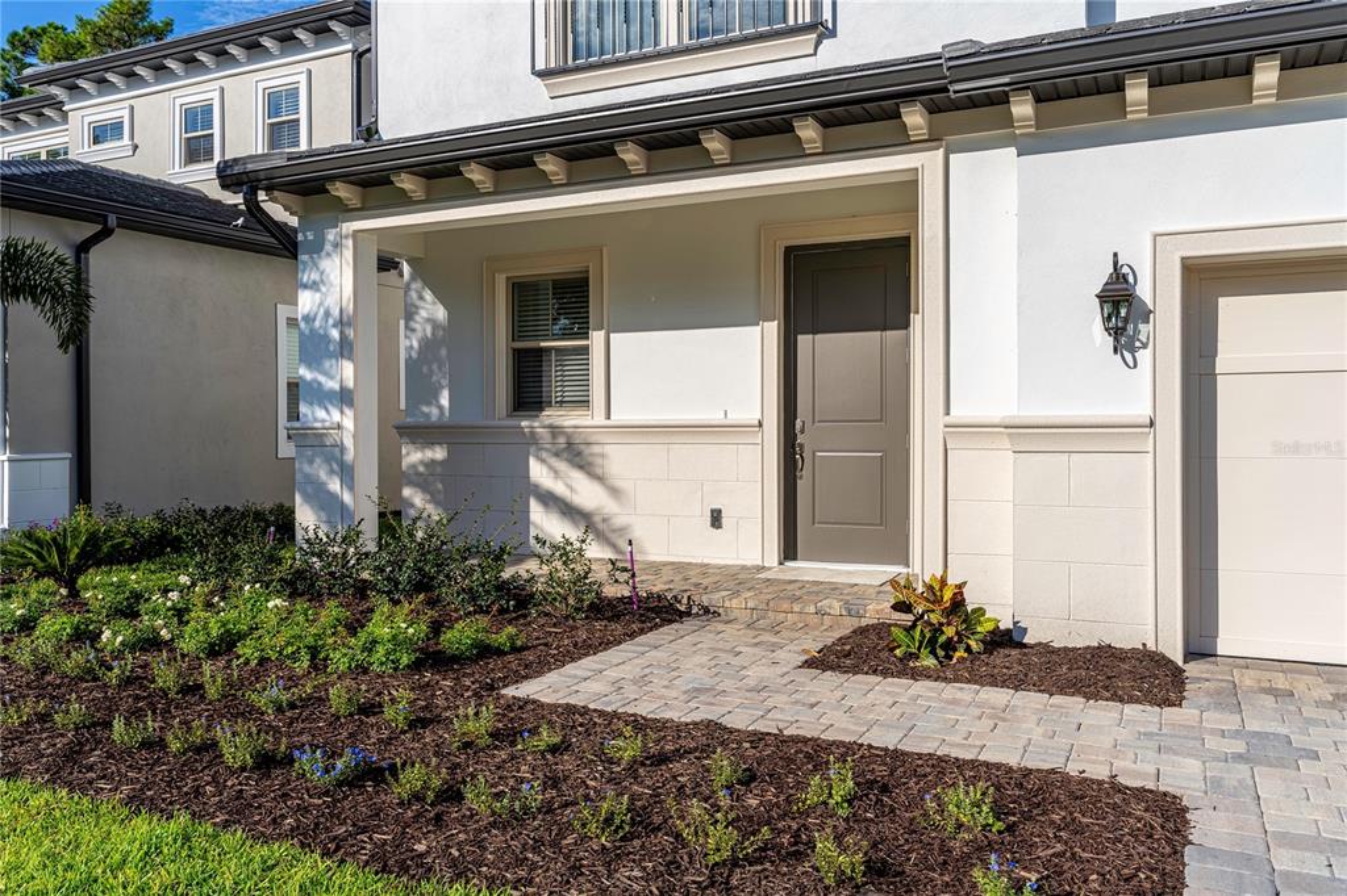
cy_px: 448
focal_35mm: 28
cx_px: 674
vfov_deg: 46.4
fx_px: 1047
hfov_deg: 65.5
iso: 100
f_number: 9
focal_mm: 28
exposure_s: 1/1250
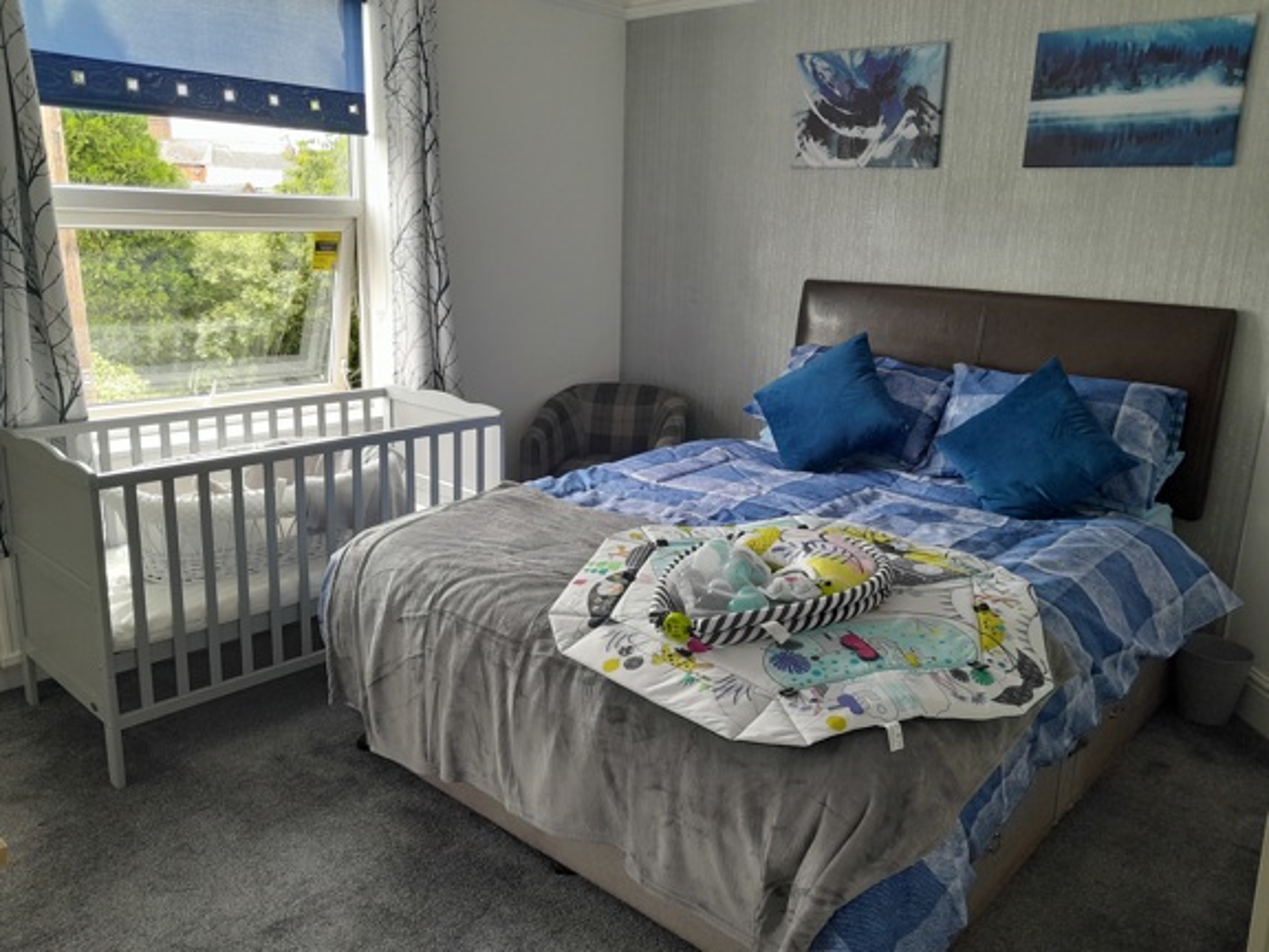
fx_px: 990
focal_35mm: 27
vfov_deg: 51.4
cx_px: 634
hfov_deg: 65.3
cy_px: 476
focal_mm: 4
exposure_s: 1/50
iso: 100
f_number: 1.8
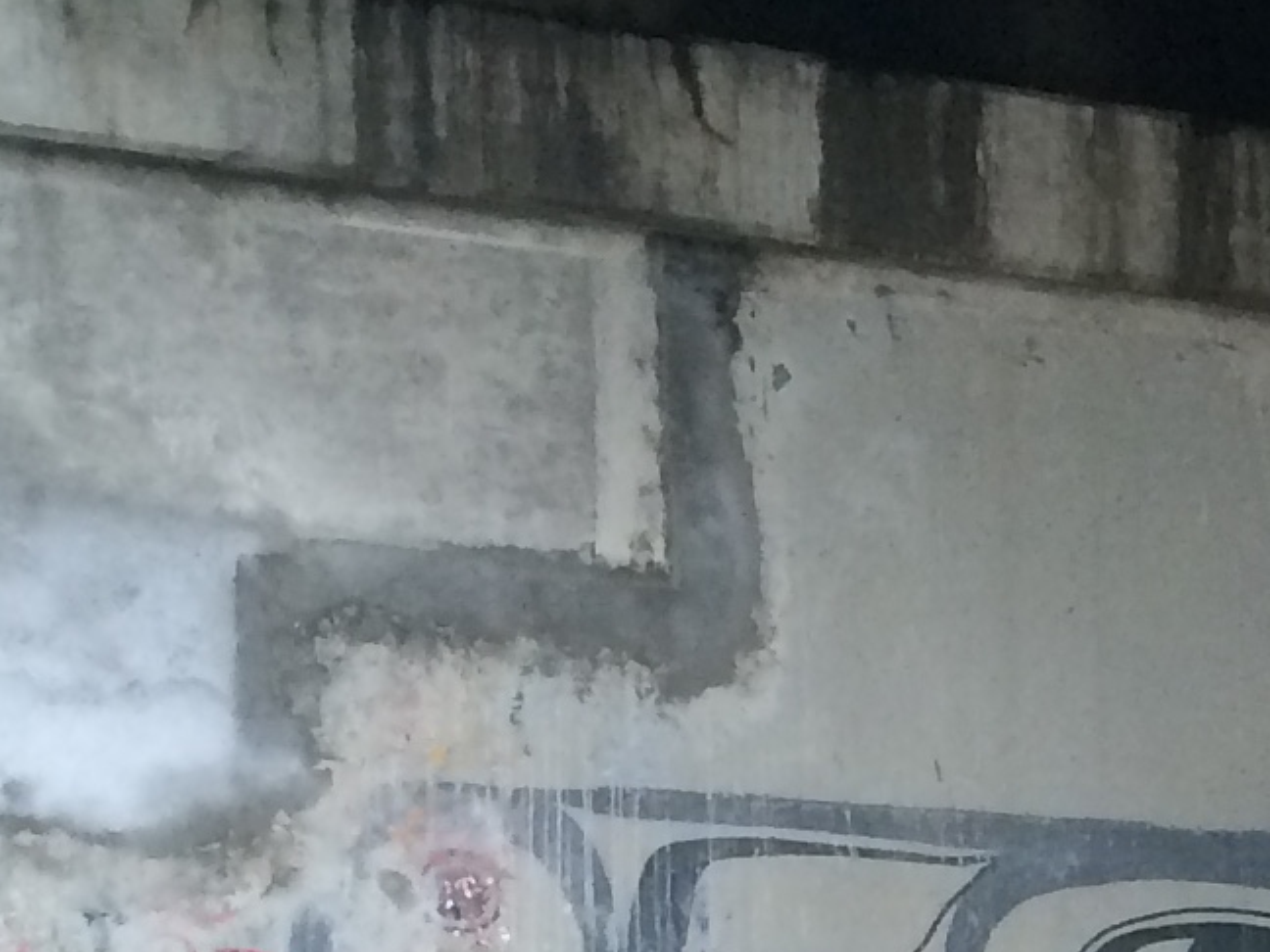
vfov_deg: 10.0
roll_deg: +1.7
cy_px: 1238
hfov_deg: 12.5
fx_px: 5356
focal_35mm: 146
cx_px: 2148
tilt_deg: +2.3
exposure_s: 1/30
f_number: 2.2
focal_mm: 4.15
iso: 64
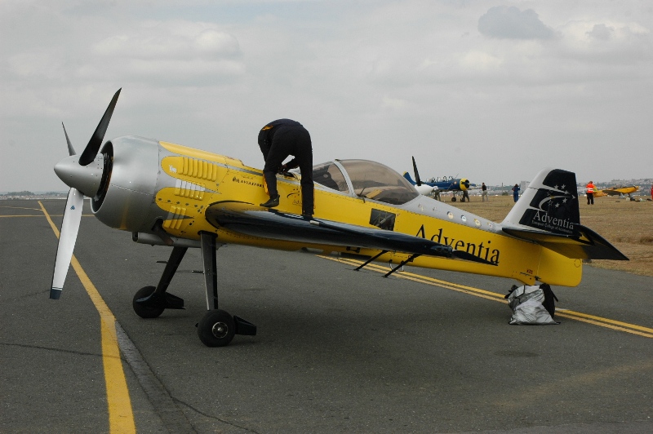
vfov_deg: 23.7
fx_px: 1033
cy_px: 217
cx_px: 326
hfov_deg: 35.1
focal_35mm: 57
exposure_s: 1/500
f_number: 10
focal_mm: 38
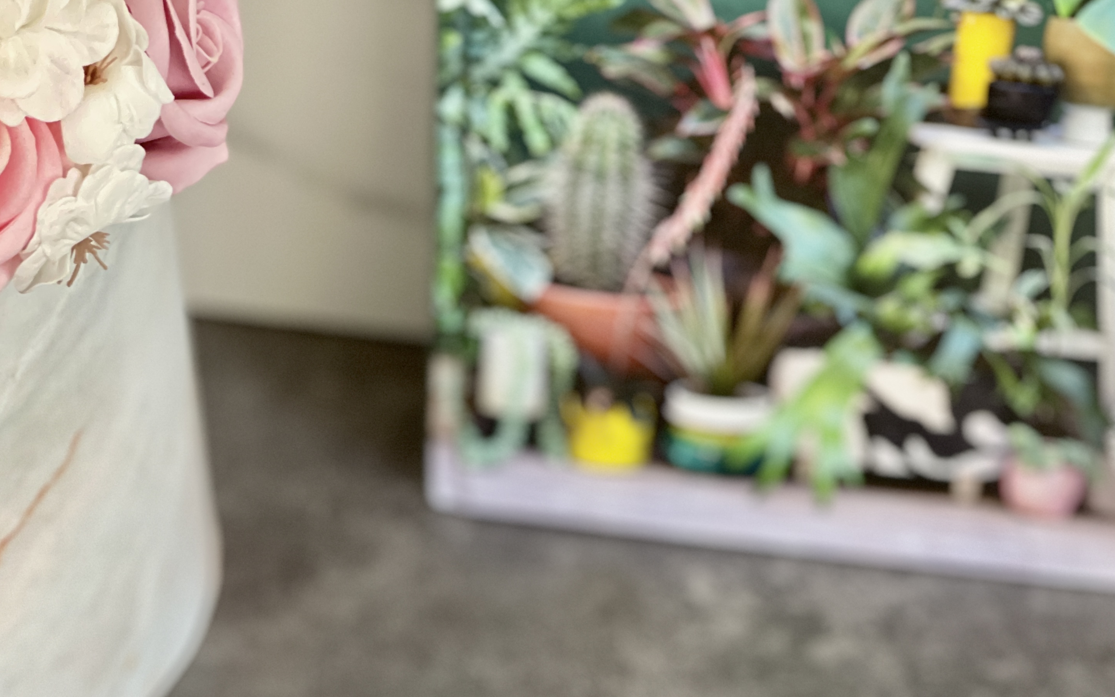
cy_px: 765
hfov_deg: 21.9
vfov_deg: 13.5
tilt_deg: -47.3
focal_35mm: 95
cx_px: 559
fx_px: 2887
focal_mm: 7.5
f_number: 2.2
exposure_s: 1/73
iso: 250
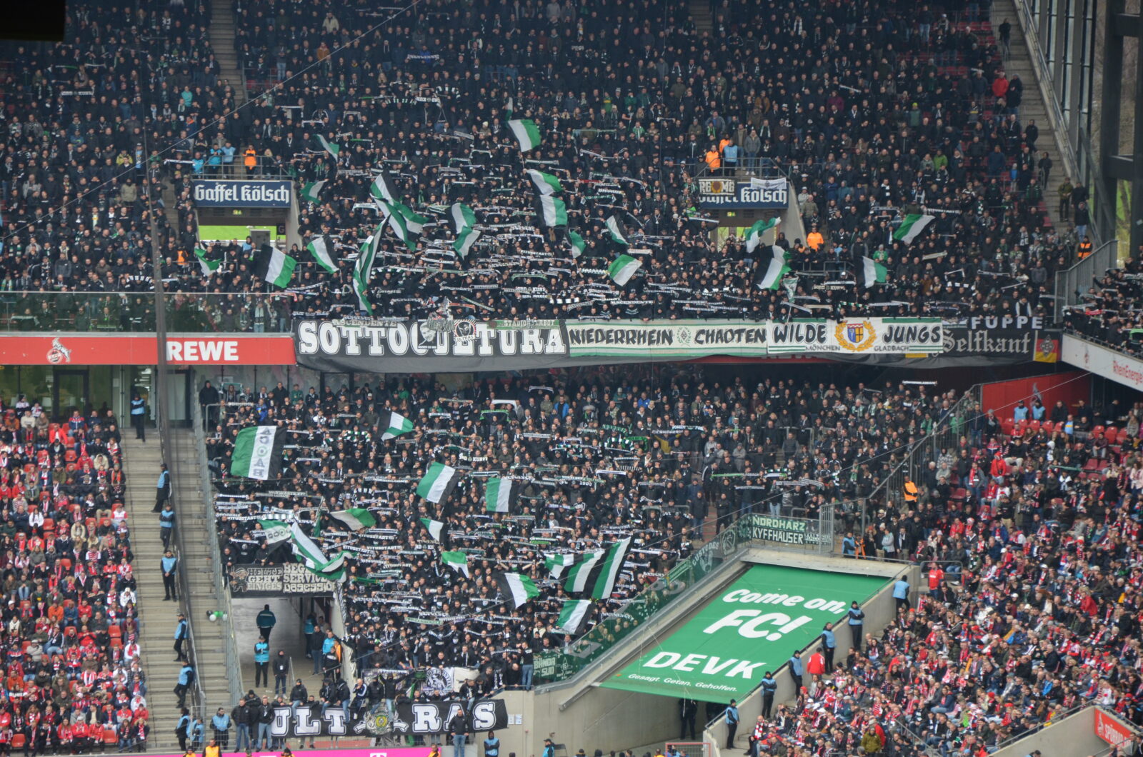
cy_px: 378
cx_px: 572
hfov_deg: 13.1
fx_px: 4991
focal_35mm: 158
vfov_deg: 8.7
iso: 720
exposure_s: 1/250
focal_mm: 105
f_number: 5.6
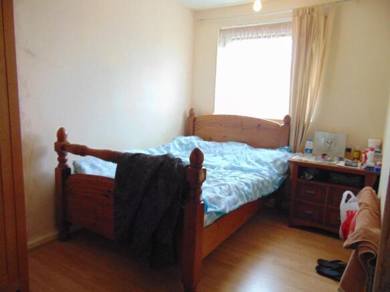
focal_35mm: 25
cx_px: 195
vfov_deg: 54.9
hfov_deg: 69.4
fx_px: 282
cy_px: 146
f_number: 3
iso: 400
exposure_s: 1/15
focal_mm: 4.5
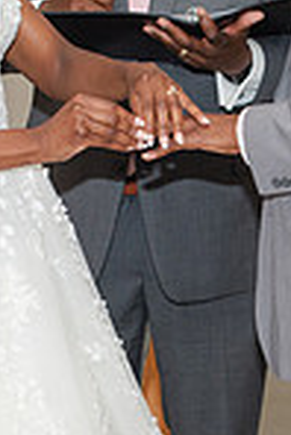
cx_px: 209
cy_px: 211
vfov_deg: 9.0
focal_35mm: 229
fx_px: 2770
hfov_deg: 6.0
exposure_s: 1/200
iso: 800
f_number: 3.2
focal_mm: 50
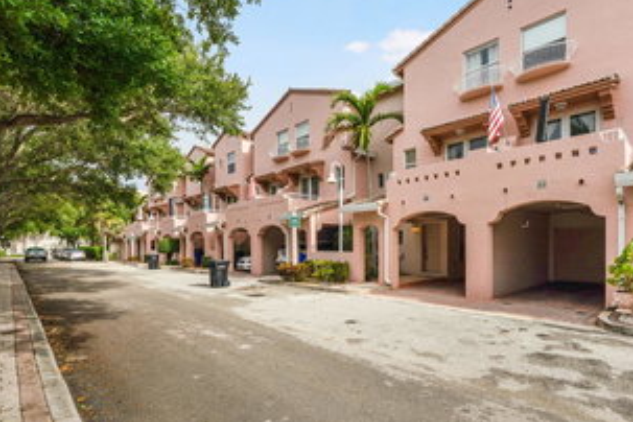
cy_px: 236
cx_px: 378
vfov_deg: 64.3
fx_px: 334
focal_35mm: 19
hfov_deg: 85.9
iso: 100
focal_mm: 12
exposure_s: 1/125
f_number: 11
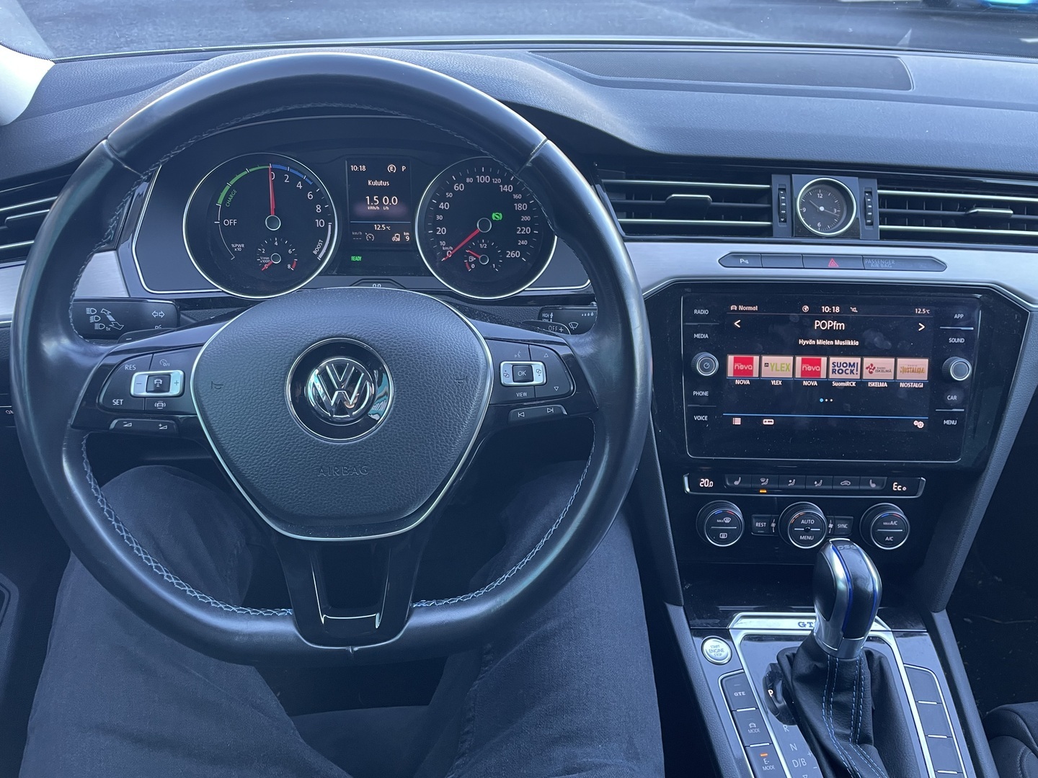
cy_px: 389
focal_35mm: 26
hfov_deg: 67.3
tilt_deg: -33.4
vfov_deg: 53.1
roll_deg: -0.9
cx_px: 519
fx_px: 780
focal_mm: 4.2
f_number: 1.6
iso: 125
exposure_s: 1/84
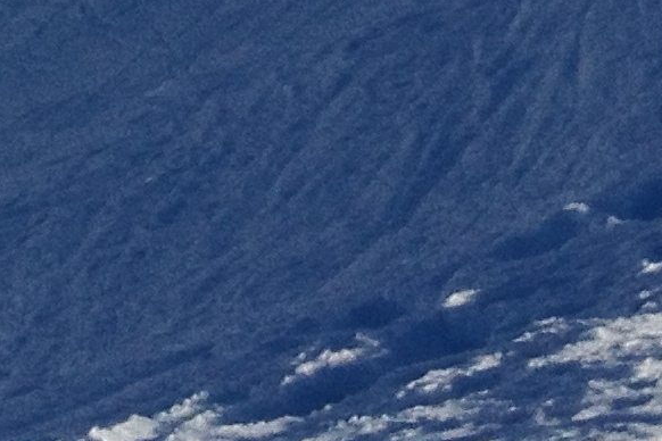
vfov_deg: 6.3
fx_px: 3751
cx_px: -403
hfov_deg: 9.7
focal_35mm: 204
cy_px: -723
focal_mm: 4.28
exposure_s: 1/4255
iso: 64
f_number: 2.4
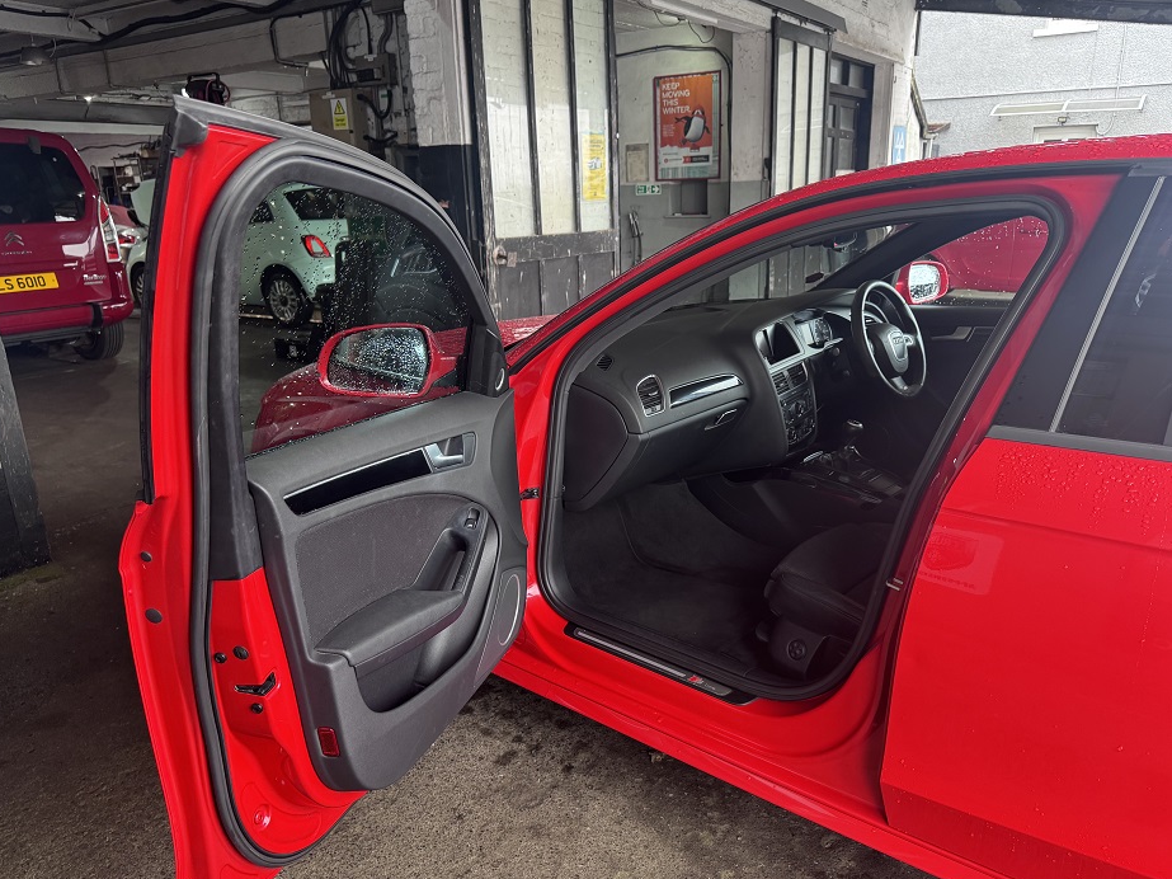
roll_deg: +2.0
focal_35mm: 26
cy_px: 469
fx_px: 880
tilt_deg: -18.1
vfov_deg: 53.0
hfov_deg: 67.3
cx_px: 603
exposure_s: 1/112
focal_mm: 6.76
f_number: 1.78
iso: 200
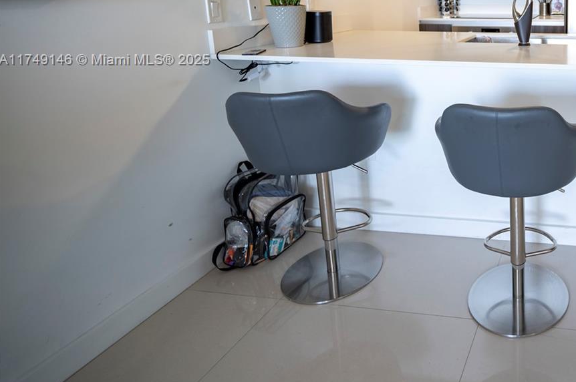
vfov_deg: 46.1
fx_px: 415
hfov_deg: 58.2
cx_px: 531
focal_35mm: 26
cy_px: 61
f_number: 4
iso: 100
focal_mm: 14
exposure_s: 1/13
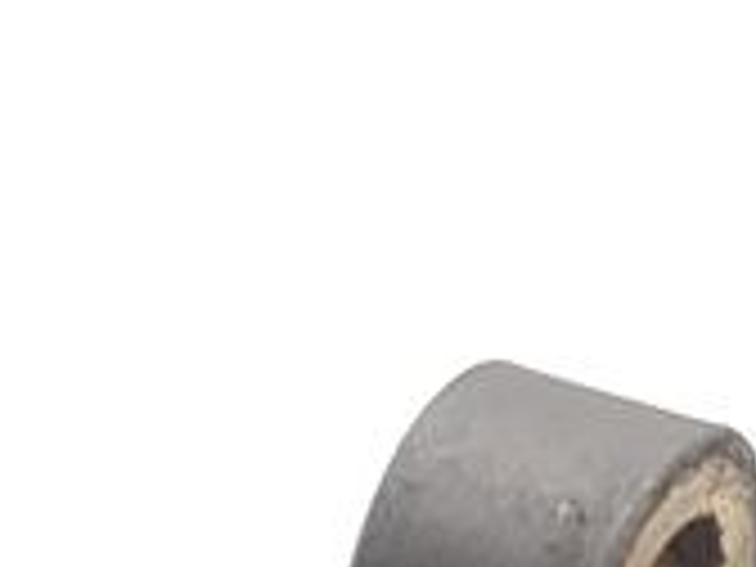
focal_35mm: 183
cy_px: 860
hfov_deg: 10.3
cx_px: -531
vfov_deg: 8.0
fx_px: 3997
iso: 200
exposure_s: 1/80
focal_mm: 5.89
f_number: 1.89
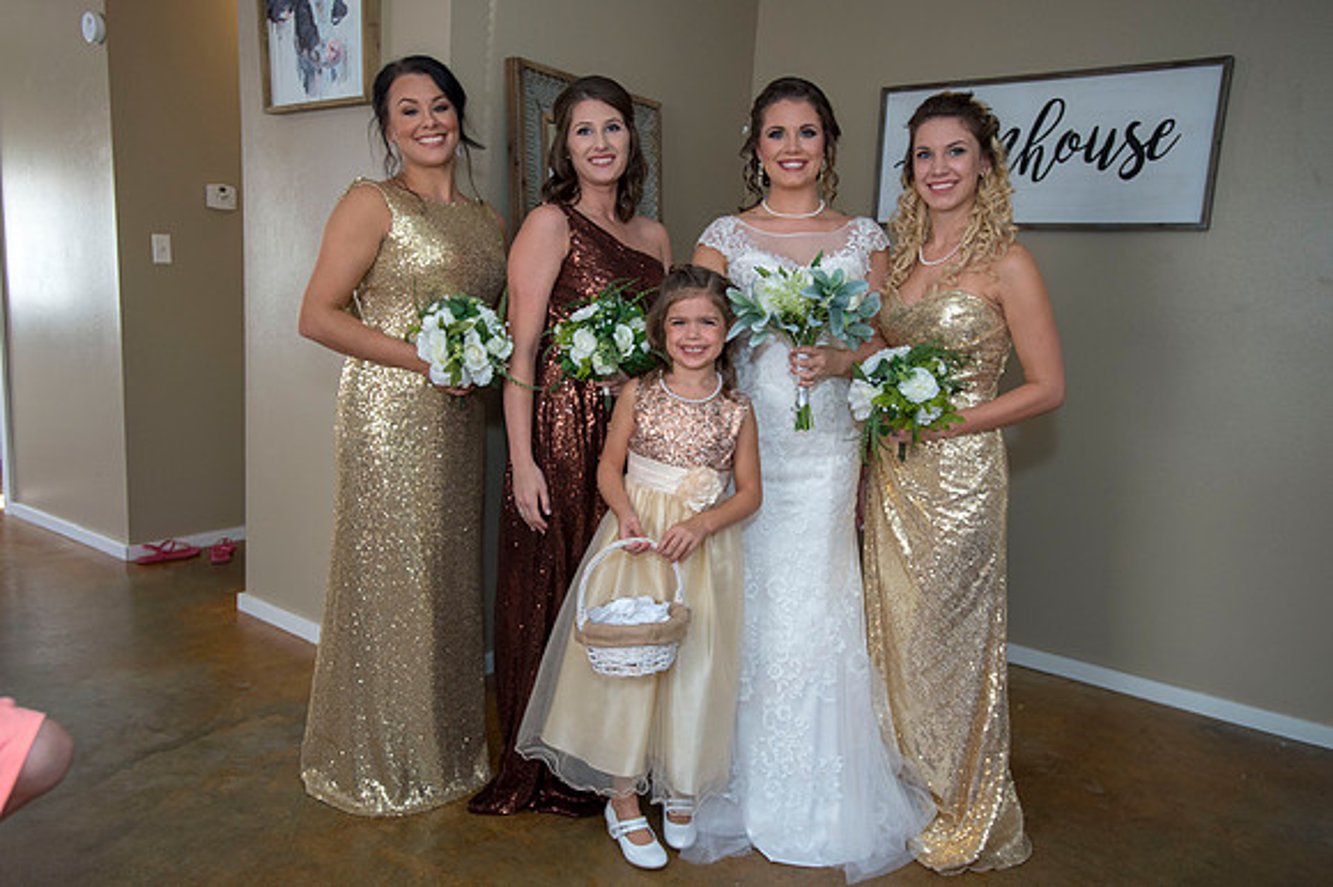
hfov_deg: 69.4
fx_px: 962
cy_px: 444
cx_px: 666
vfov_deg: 49.5
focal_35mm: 26
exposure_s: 1/160
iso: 1250
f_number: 3.5
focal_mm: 26
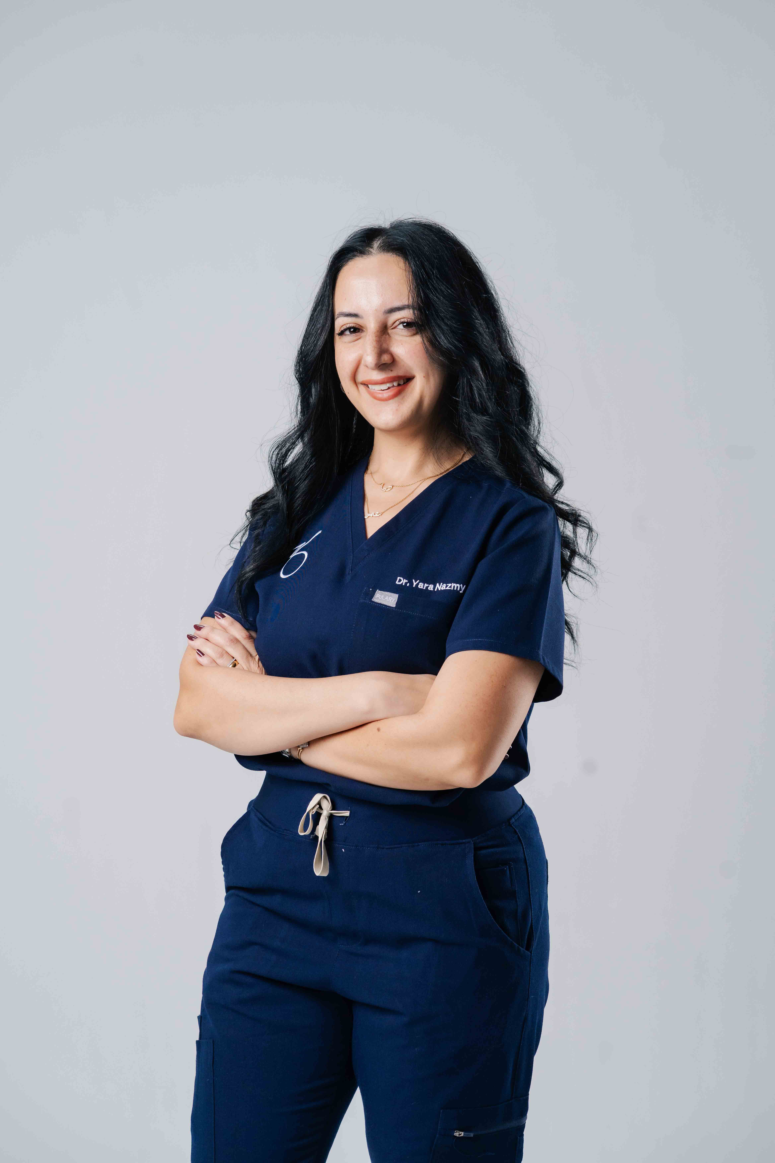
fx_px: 2745
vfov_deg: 23.9
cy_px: 582
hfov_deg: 16.1
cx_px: 388
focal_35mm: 85
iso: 1000
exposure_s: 1/250
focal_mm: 85
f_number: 6.3
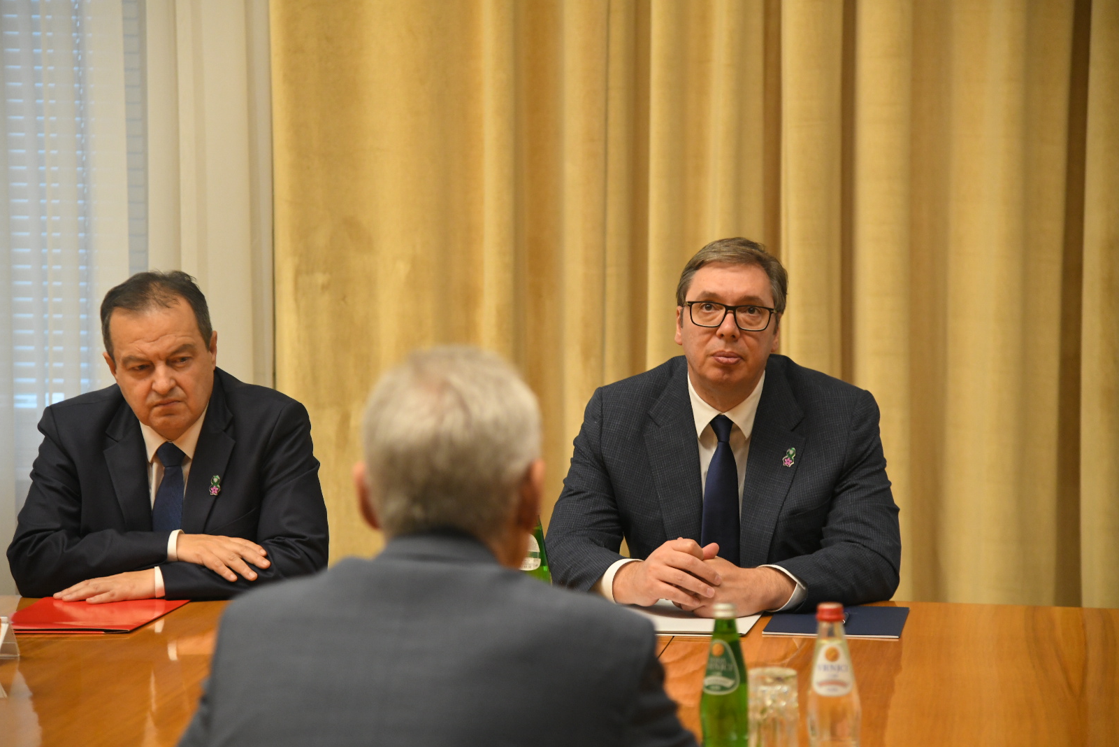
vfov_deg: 15.7
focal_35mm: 87
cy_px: 374
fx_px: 2705
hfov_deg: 23.4
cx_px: 558
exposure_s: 1/160
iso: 2500
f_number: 4
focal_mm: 86
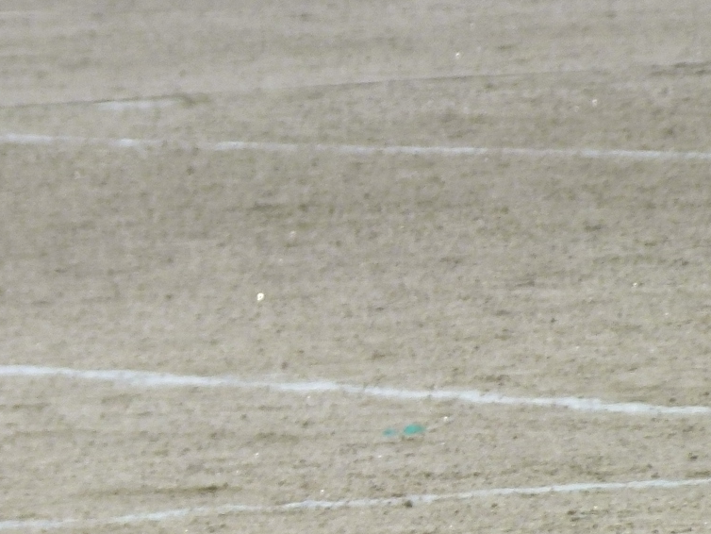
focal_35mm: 1032
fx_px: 21204
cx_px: -193
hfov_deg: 1.9
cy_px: 287
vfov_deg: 1.4
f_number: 5.7
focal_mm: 54.5
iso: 100
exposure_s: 1/1000
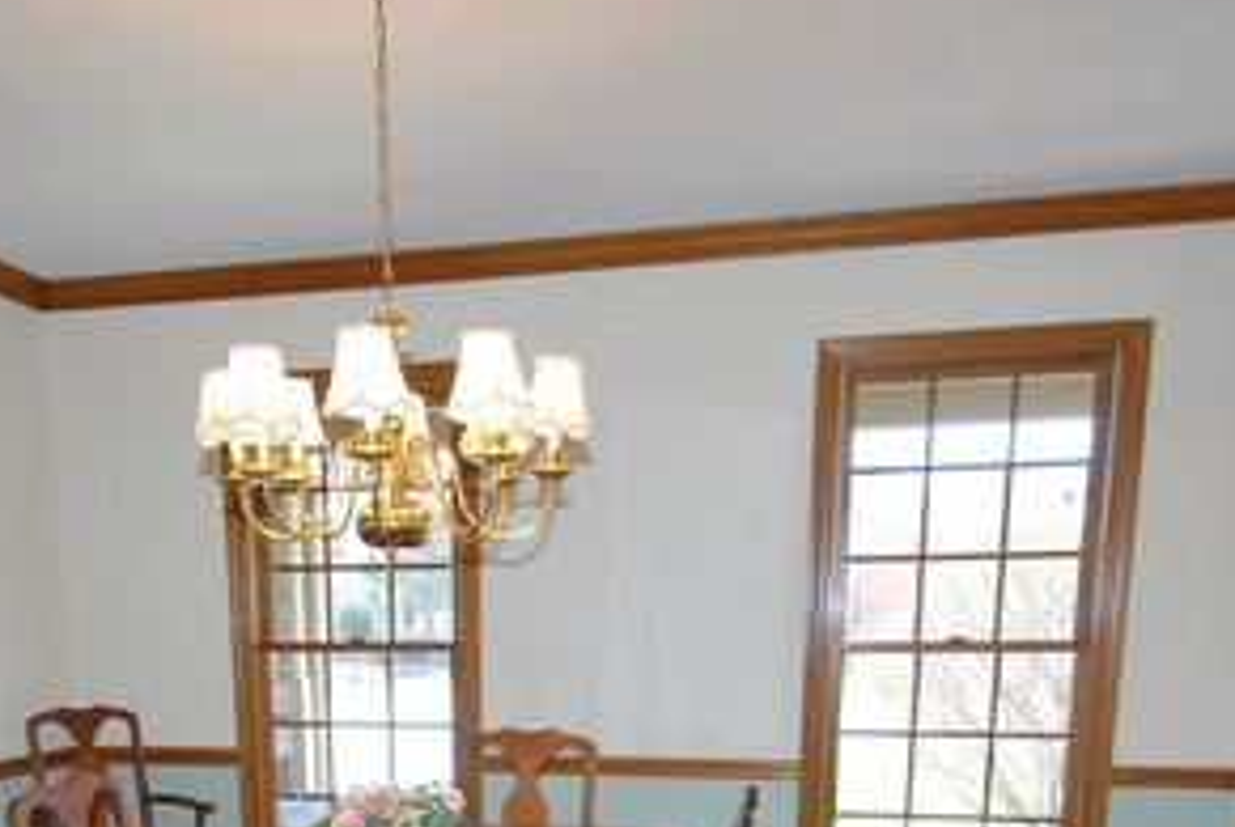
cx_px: 501
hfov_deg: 56.8
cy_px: 840
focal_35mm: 33
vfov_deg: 35.9
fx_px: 1134
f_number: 4
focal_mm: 10
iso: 400
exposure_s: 1/60
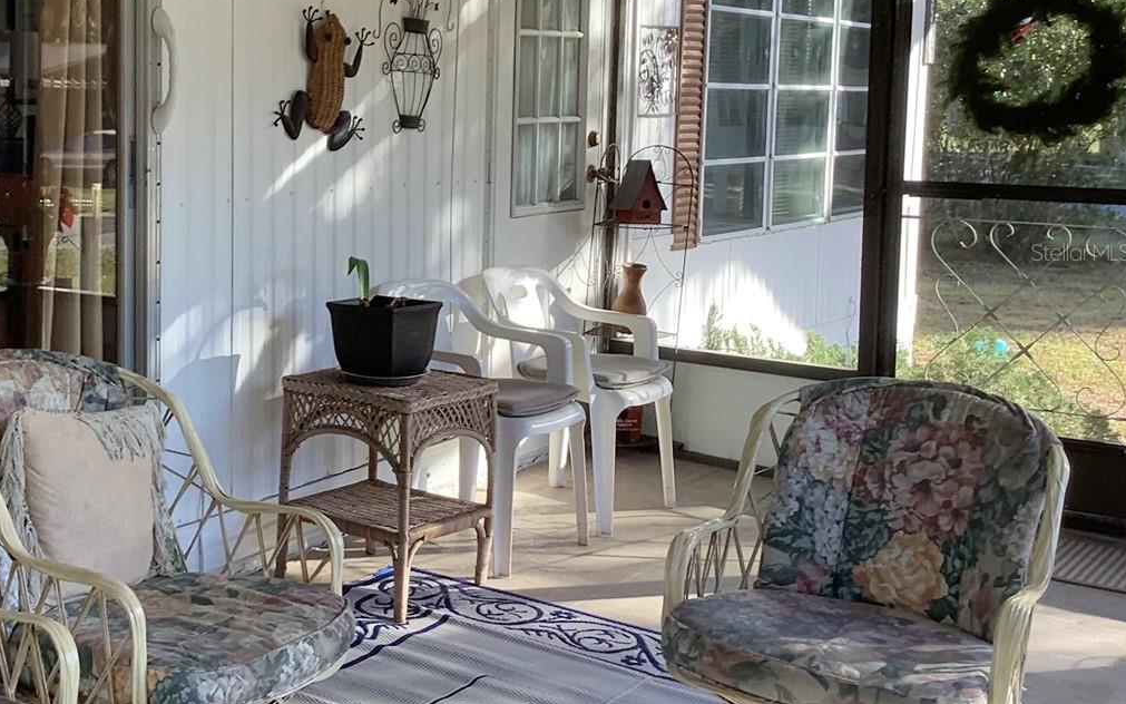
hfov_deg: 37.6
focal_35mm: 52
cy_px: 252
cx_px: 245
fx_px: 1596
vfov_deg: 24.8
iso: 50
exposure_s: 1/120
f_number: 2.4
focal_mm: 3.3
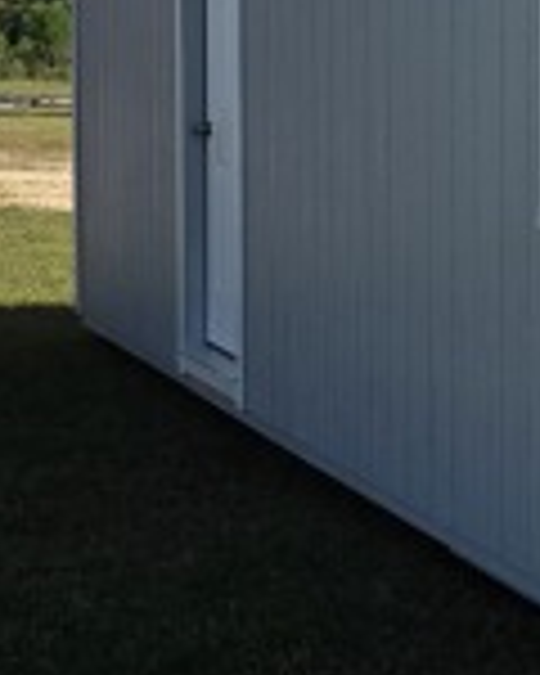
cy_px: 135
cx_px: 1206
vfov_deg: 19.8
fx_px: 1918
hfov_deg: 13.0
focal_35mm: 96
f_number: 1.7
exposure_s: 1/5447
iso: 80
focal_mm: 6.3
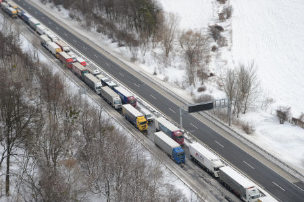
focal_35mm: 90
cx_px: 152
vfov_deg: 15.2
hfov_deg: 22.6
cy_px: 101
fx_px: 760
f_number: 3.2
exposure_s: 1/6400
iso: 400
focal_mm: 90
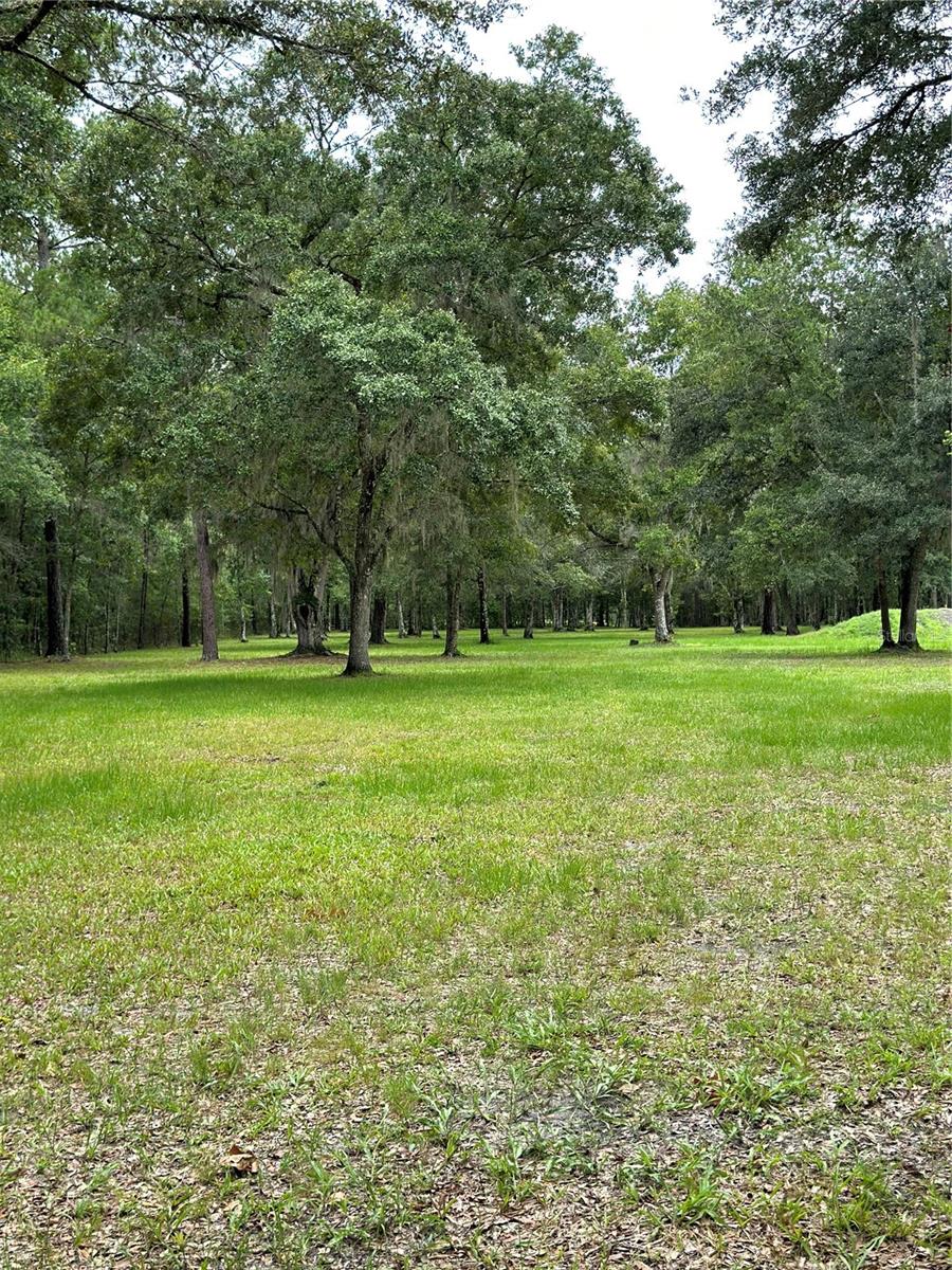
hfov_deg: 30.3
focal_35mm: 48
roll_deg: +0.9
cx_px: 476
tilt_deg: -2.4
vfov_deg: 39.7
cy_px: 635
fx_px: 1760
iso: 64
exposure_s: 1/816
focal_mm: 6.86
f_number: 1.78
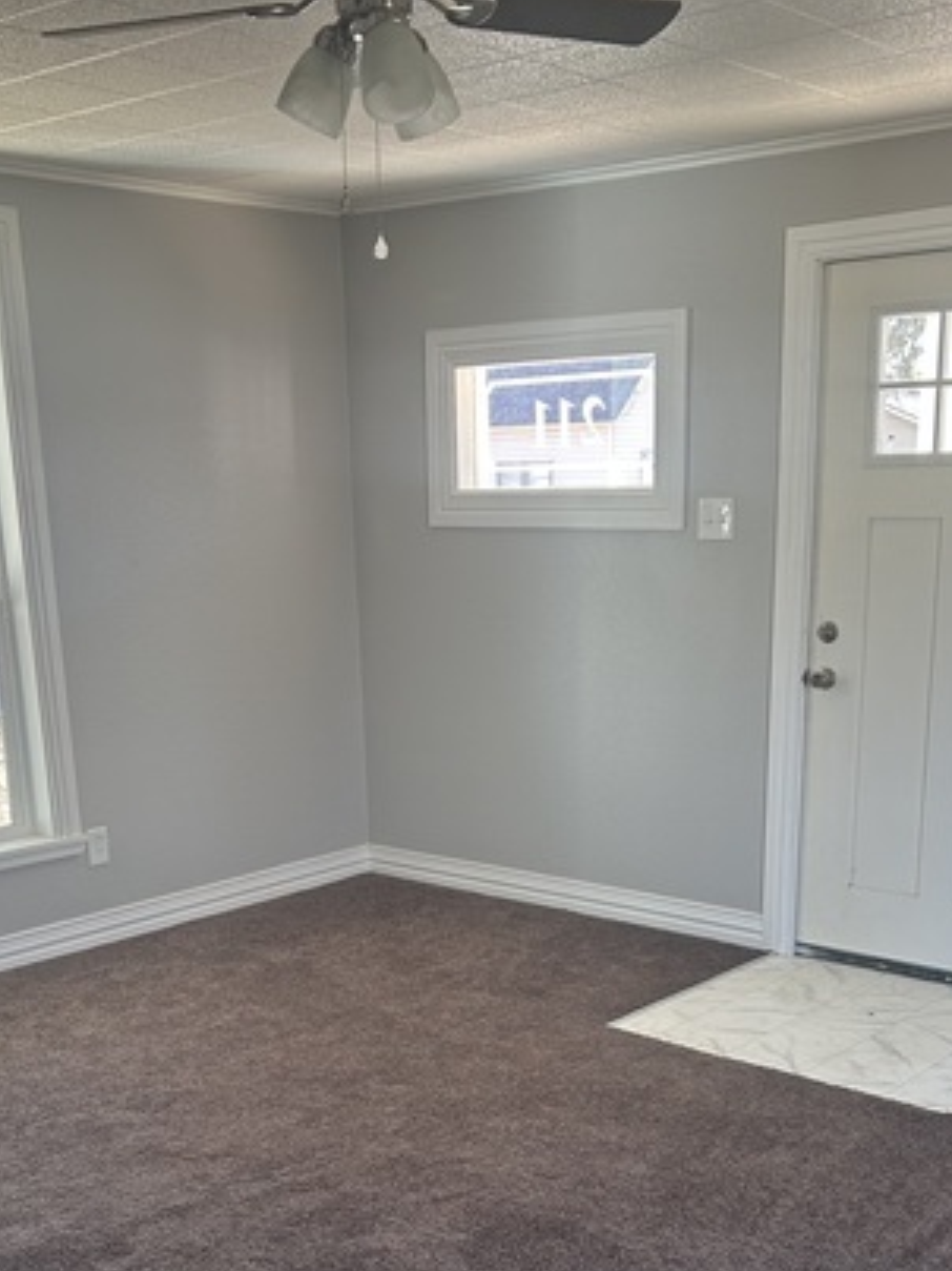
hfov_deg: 33.6
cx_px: 473
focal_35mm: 43
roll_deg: +1.0
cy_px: 945
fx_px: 1578
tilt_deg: -16.4
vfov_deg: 42.6
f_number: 1.5
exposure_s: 1/121
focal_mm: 5.7
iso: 80
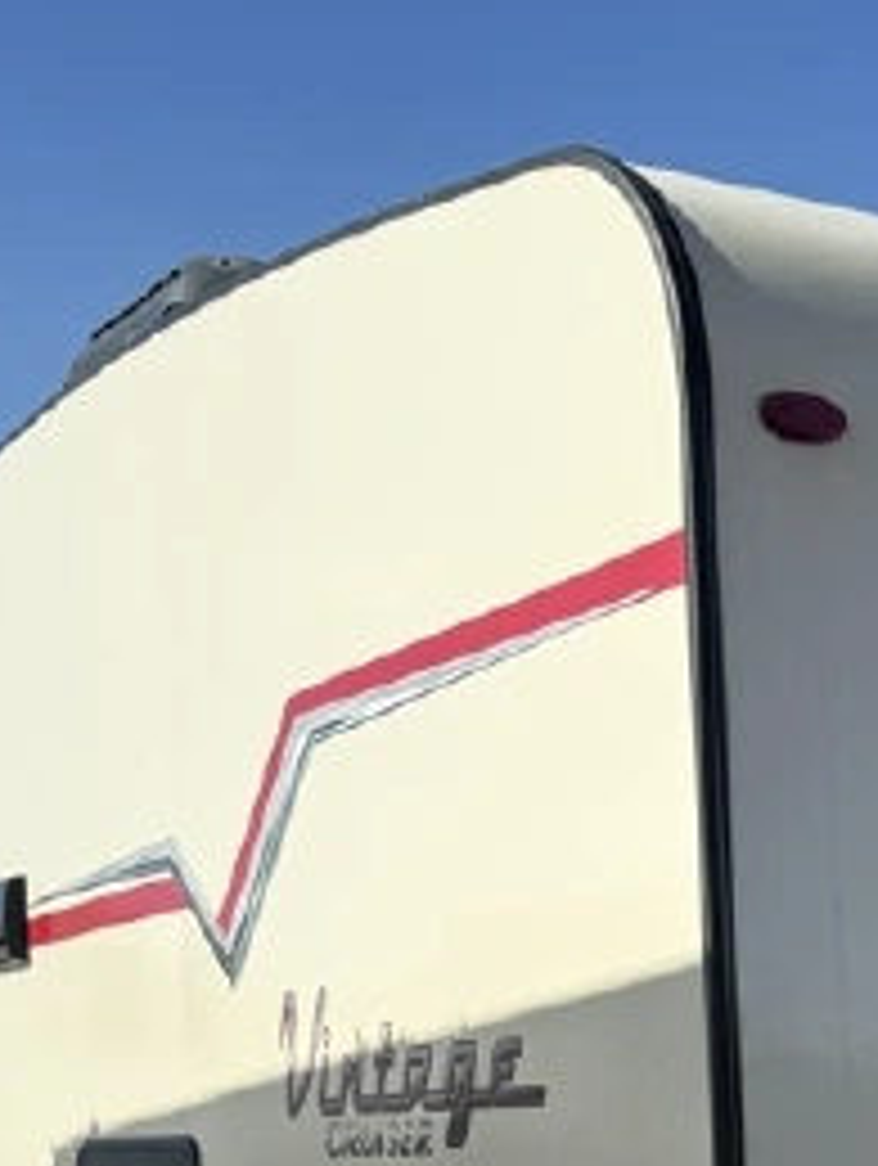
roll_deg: +1.0
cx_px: 964
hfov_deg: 19.1
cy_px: 1256
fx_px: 2496
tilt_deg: -2.5
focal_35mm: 74
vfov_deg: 24.6
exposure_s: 1/4167
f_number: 1.78
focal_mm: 6.76
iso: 80
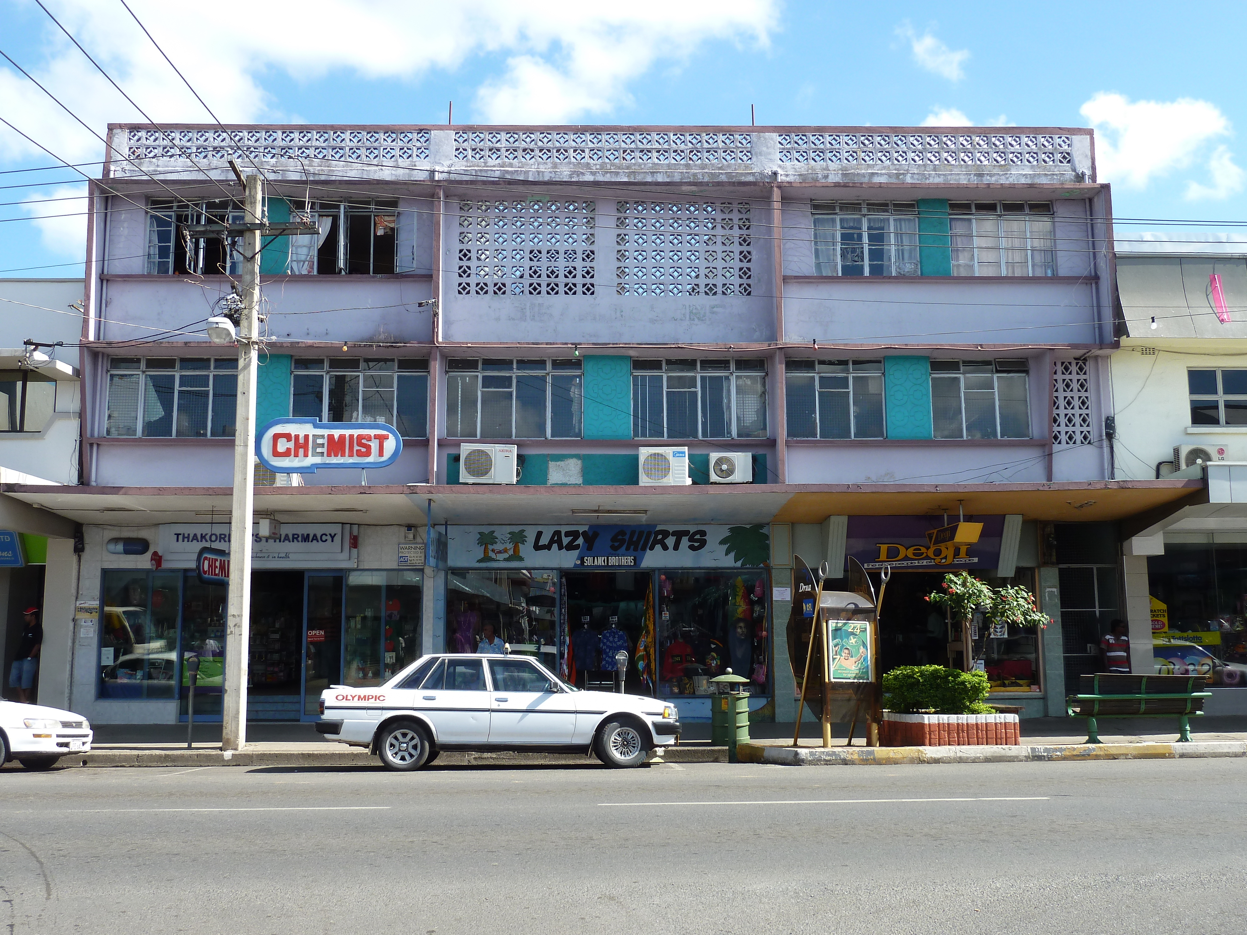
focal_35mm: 32
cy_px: 468
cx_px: 624
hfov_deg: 56.8
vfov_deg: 44.2
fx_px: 1153
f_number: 4
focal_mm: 5.3
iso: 80
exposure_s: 1/250
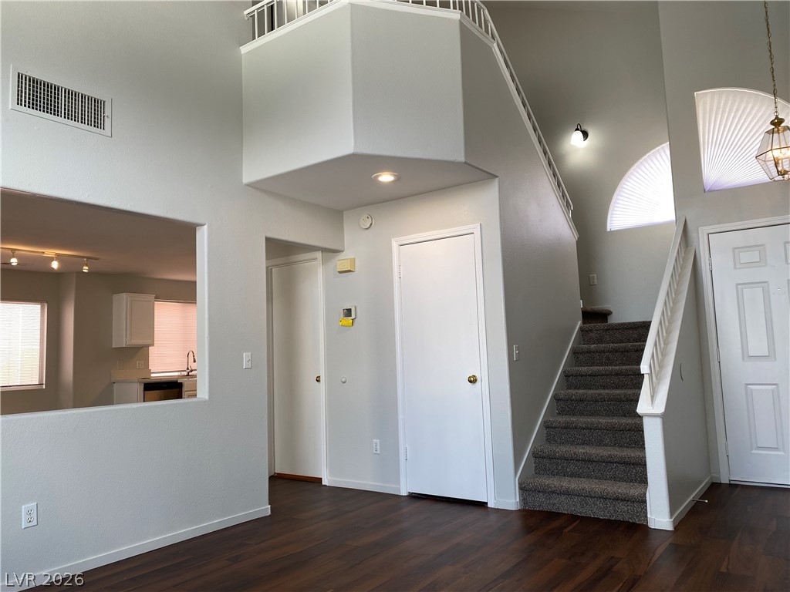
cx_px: 395
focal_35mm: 26
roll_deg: +1.1
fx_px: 593
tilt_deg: +5.3
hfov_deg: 67.3
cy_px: 296
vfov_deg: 53.1
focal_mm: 4.25
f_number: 1.8
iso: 40
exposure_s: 1/120
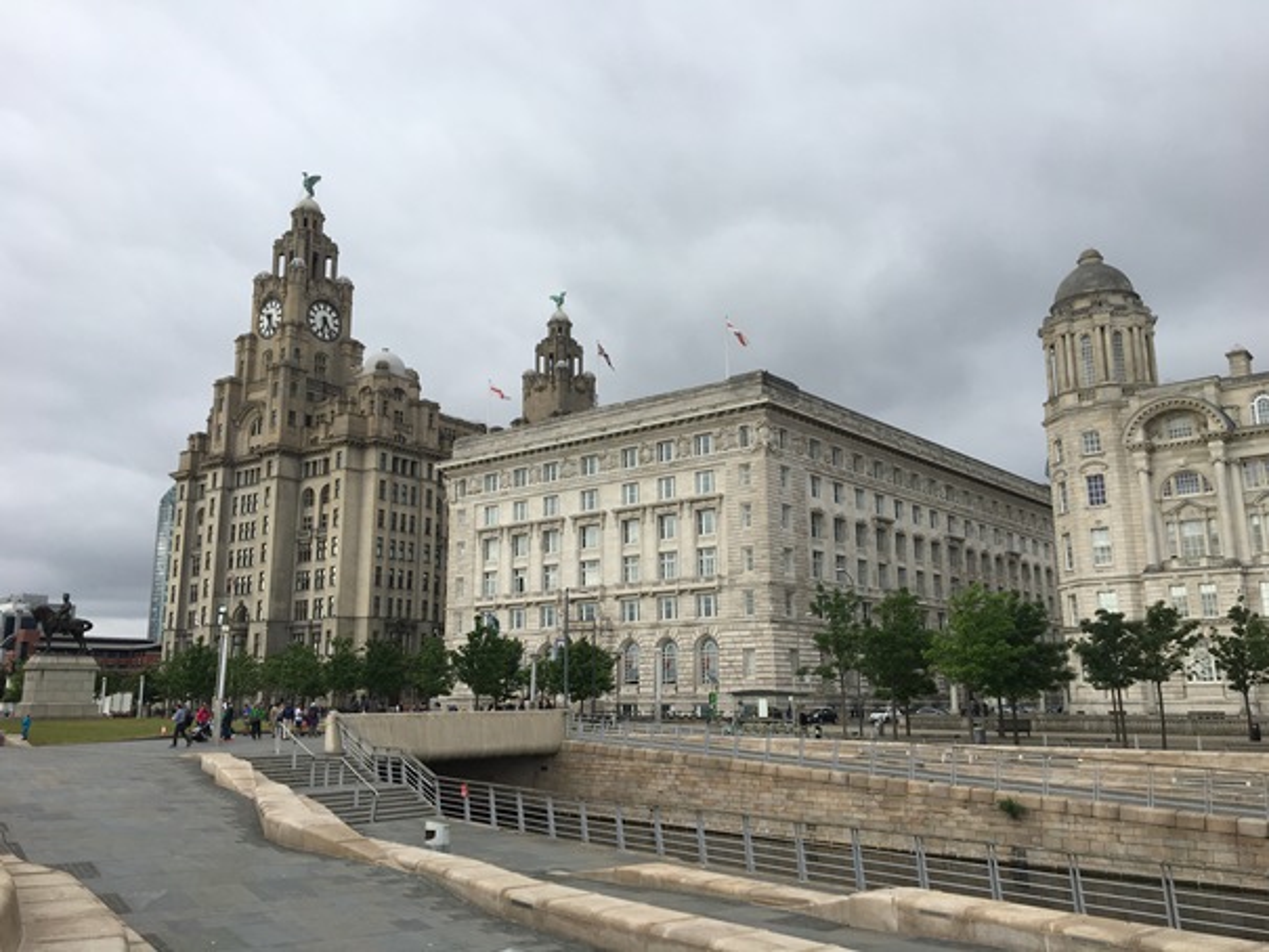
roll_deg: +0.6
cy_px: 476
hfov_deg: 61.6
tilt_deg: +11.3
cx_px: 634
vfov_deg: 48.2
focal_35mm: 29
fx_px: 1063
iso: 25
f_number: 2.2
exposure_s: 1/761
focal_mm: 4.15
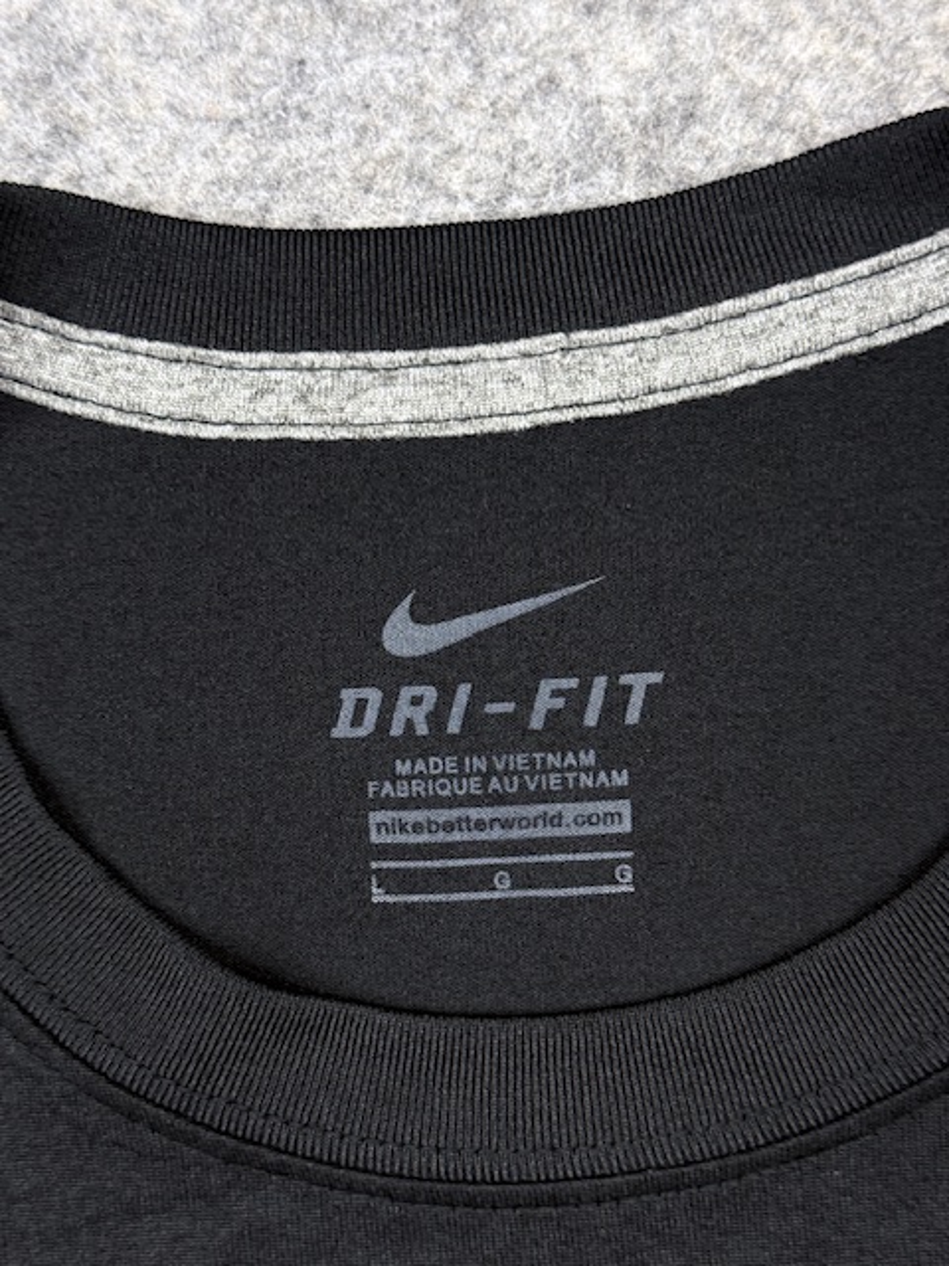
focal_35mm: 48
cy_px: 633
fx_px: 1755
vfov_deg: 39.7
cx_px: 474
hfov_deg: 30.3
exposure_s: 1/50
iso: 64
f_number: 1.78
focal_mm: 6.76
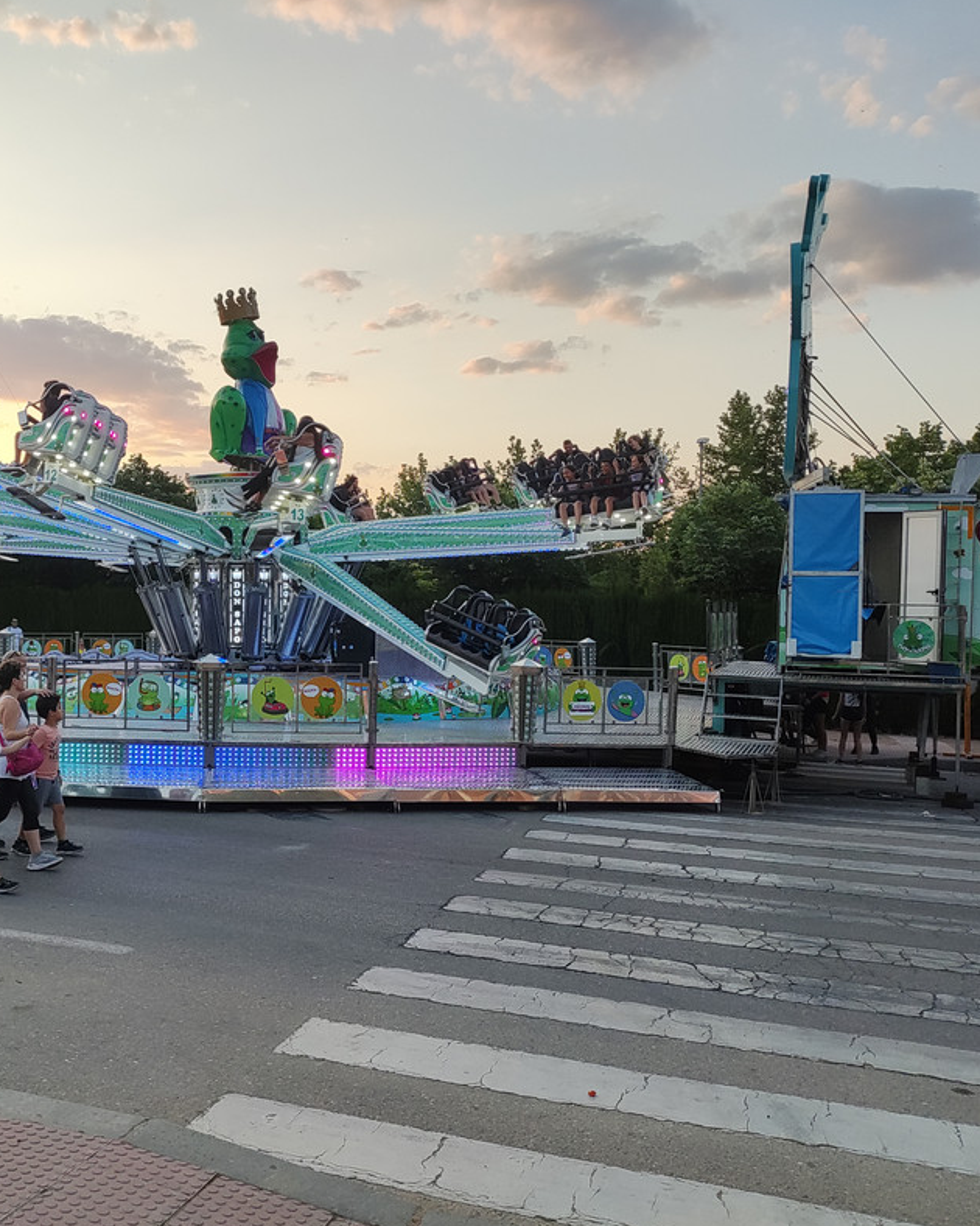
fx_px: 1197
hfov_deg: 43.6
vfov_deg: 54.2
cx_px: 296
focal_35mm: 33
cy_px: 611
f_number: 1.79
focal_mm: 4.71
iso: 50
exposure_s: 1/276
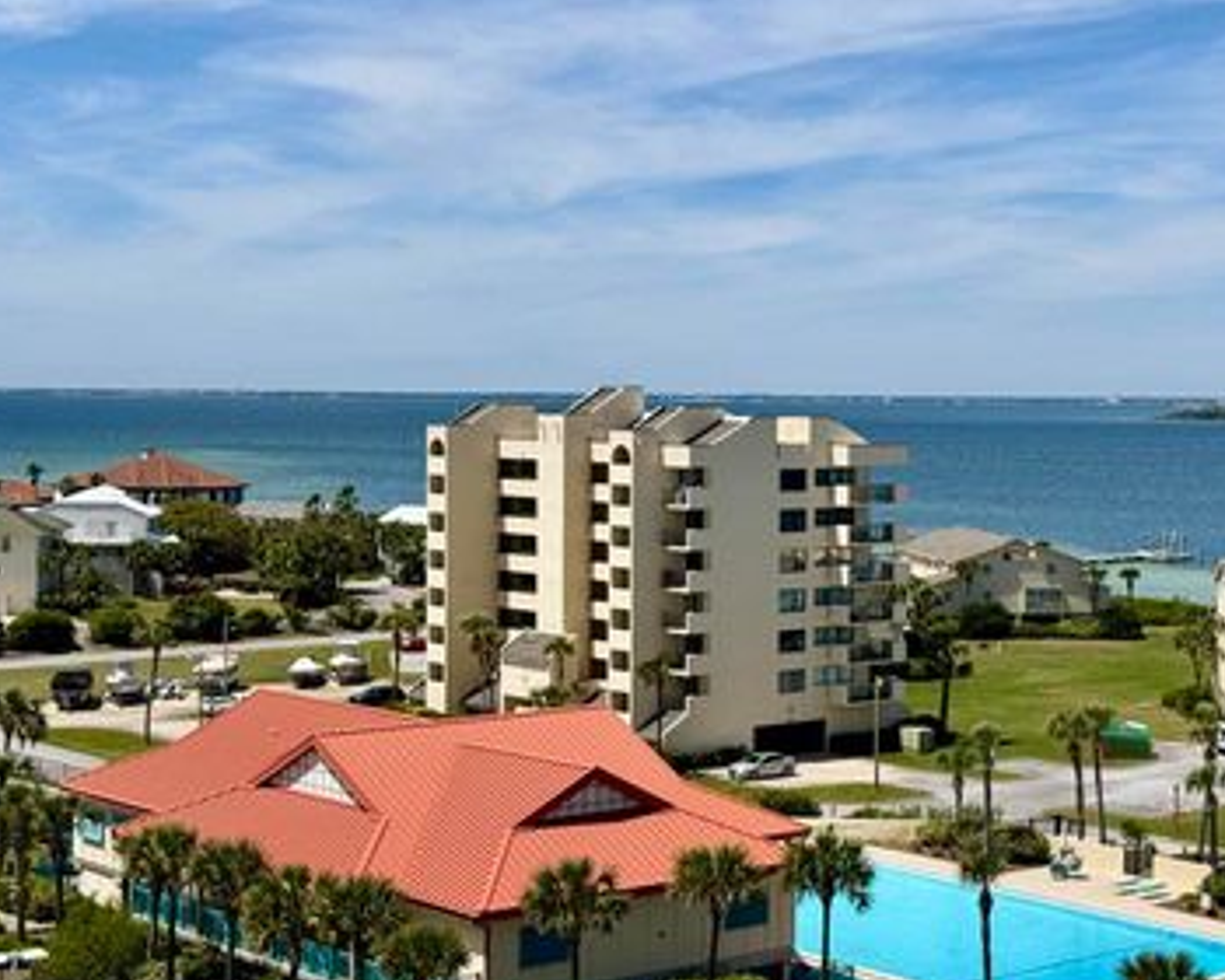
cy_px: 513
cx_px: 798
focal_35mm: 67
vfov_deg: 22.8
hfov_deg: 28.2
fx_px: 2429
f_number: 1.78
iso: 64
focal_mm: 6.76
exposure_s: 1/8772
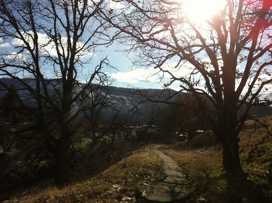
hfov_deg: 52.7
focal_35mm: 35
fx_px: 275
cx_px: 136
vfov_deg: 40.6
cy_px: 102
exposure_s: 1/2320
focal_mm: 3.85
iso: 80
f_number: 2.8
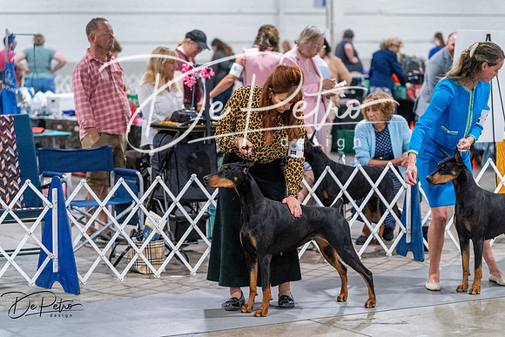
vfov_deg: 13.0
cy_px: 168
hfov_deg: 19.5
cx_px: 252
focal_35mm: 105
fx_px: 1473
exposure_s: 1/320
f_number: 3.2
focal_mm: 105
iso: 6400
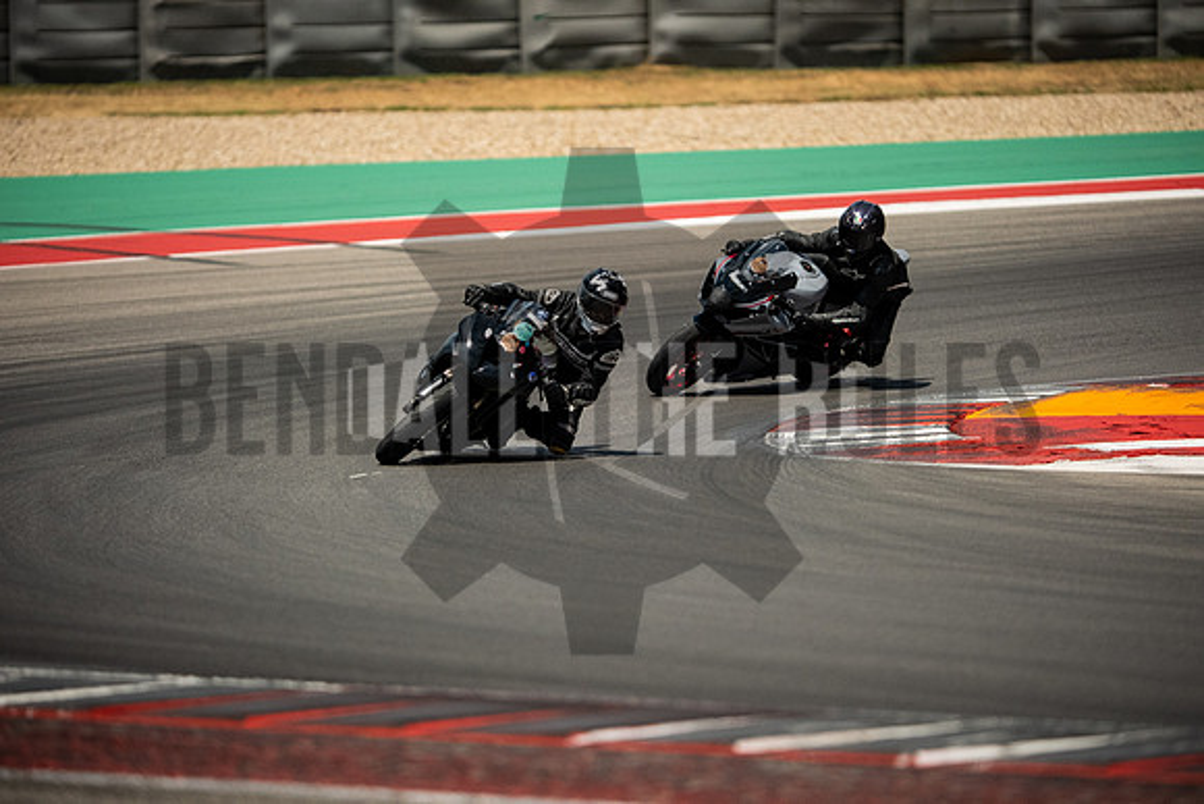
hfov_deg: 6.9
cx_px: 602
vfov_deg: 4.6
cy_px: 402
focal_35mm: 300
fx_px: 10035
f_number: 2
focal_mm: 200
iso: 1250
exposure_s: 1/2000
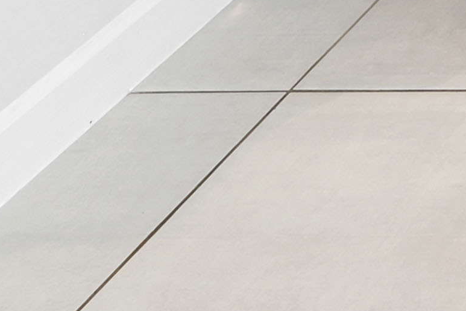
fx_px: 1411
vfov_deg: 9.0
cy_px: -737
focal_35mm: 109
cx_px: 1217
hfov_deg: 12.8
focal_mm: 14
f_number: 7.1
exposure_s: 1/4
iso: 100
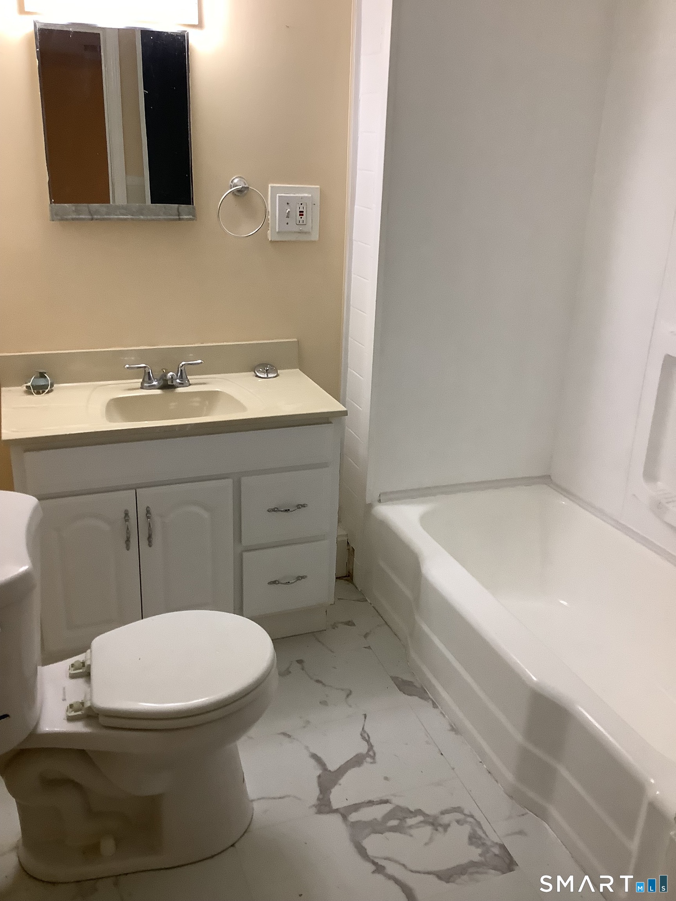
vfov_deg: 58.4
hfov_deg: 45.4
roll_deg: -2.4
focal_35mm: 31
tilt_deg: -20.7
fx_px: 807
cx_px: 338
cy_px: 450
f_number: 2.4
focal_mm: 3.3
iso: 200
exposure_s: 1/60
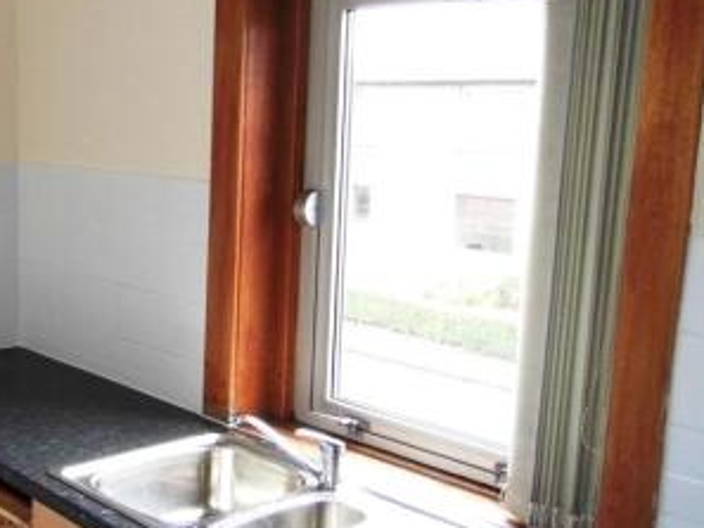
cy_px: 300
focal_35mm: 49
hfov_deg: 37.4
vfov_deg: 29.7
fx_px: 997
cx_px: 129
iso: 100
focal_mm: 4.5
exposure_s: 1/8
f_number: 3
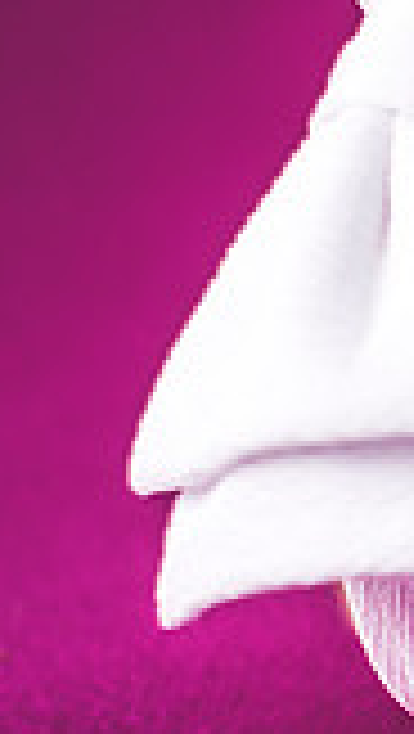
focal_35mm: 186
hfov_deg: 6.0
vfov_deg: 11.6
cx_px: 1292
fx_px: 3621
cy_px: 290
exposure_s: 1/320
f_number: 2.8
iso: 320
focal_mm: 50
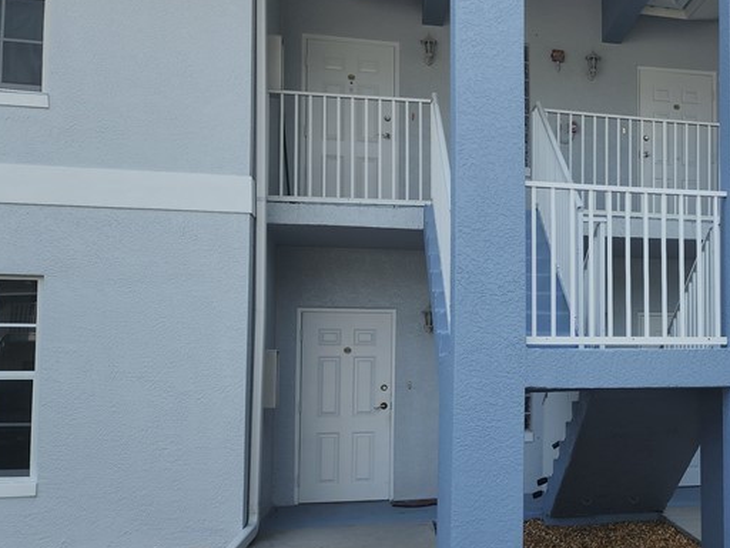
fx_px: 970
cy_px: 324
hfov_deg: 38.2
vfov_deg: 31.4
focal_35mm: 46
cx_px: 667
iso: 12
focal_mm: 6.4
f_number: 1.8
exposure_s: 1/709
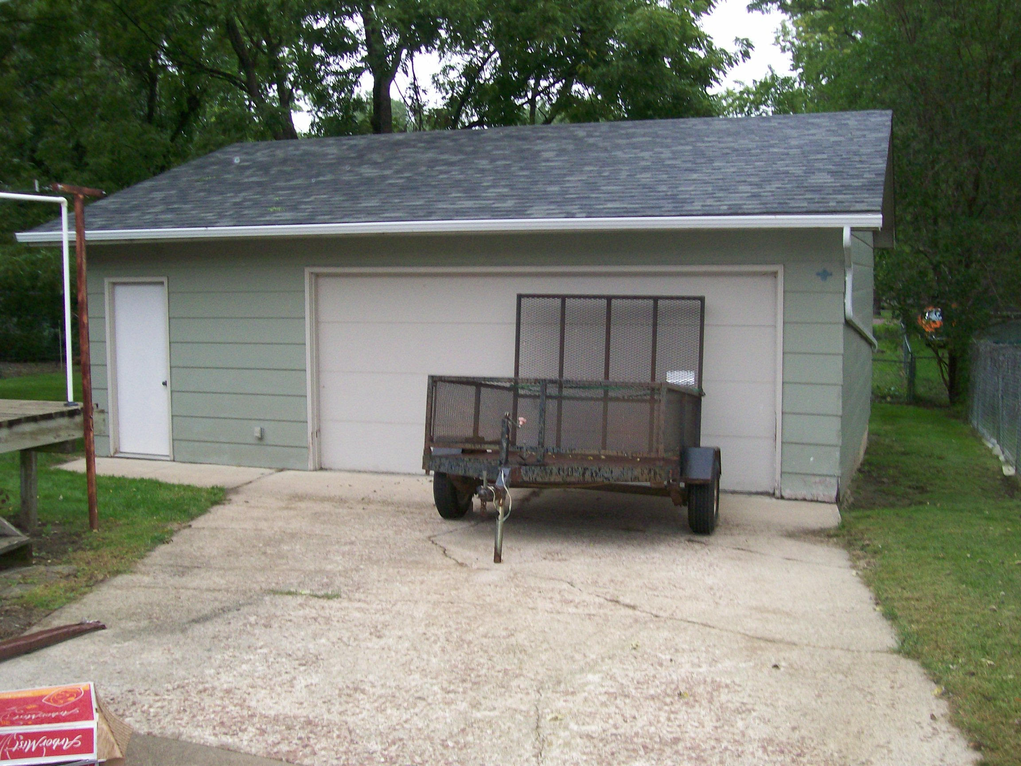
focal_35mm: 36
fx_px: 1062
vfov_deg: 39.7
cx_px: 510
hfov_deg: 51.4
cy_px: 383
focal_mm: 6
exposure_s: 1/107
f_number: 2.7
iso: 140
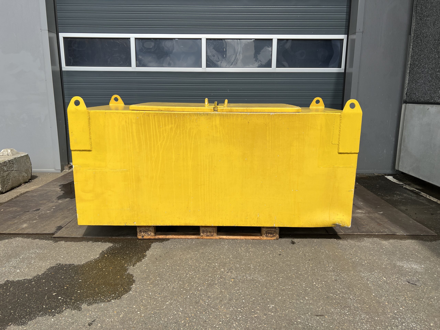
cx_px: 220
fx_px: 330
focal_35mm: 26
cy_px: 165
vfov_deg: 53.1
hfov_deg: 67.3
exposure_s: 1/2994
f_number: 1.5
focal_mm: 5.7
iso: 50
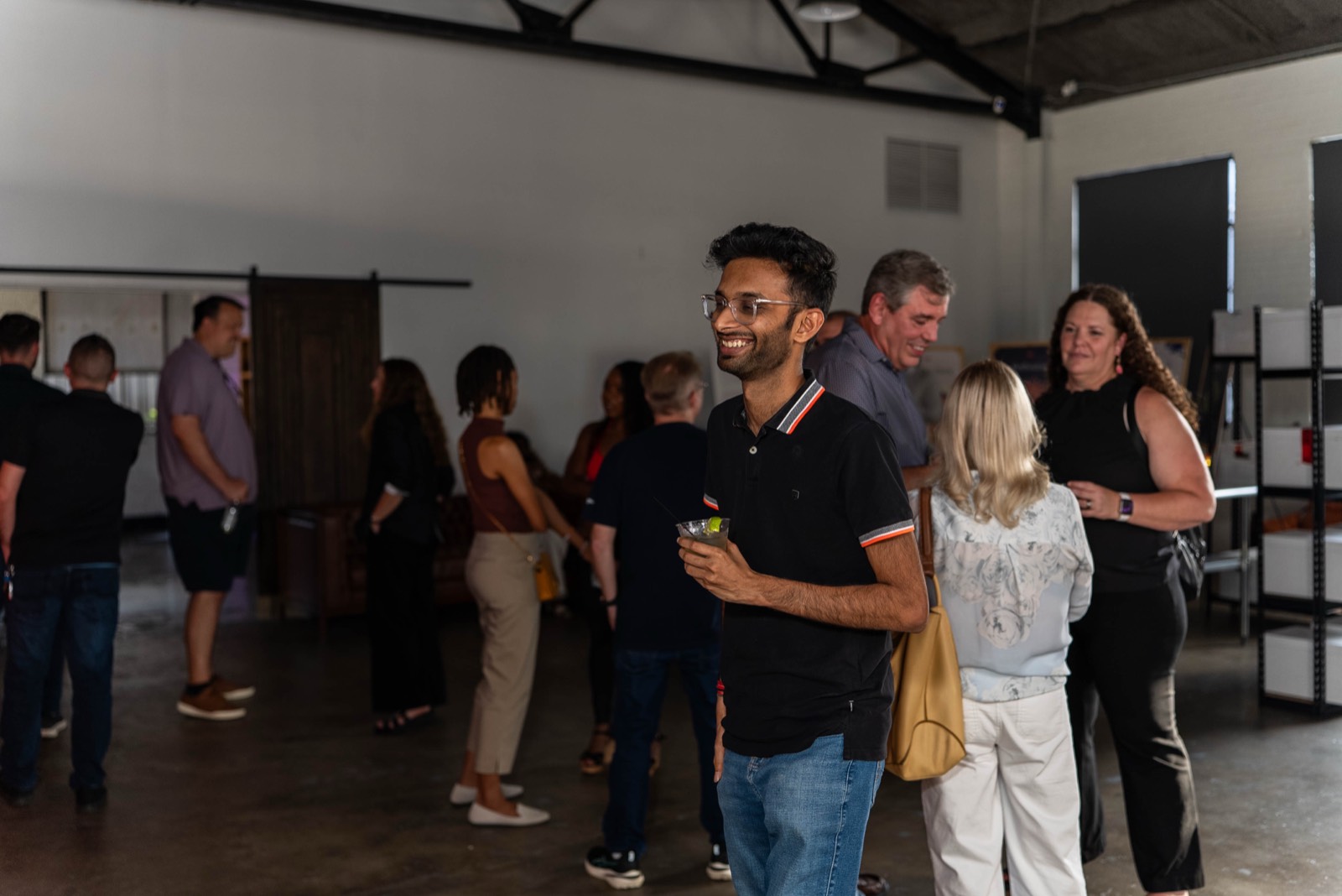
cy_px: 448
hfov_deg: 54.4
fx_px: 1305
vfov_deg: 37.9
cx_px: 671
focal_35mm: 35
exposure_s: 1/125
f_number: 2
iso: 250
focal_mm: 35
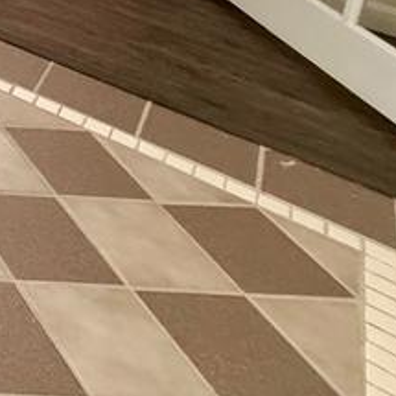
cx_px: -462
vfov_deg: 21.3
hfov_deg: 17.1
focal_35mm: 59
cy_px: -282
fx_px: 764
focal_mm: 2.22
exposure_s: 1/60
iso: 320
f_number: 2.2
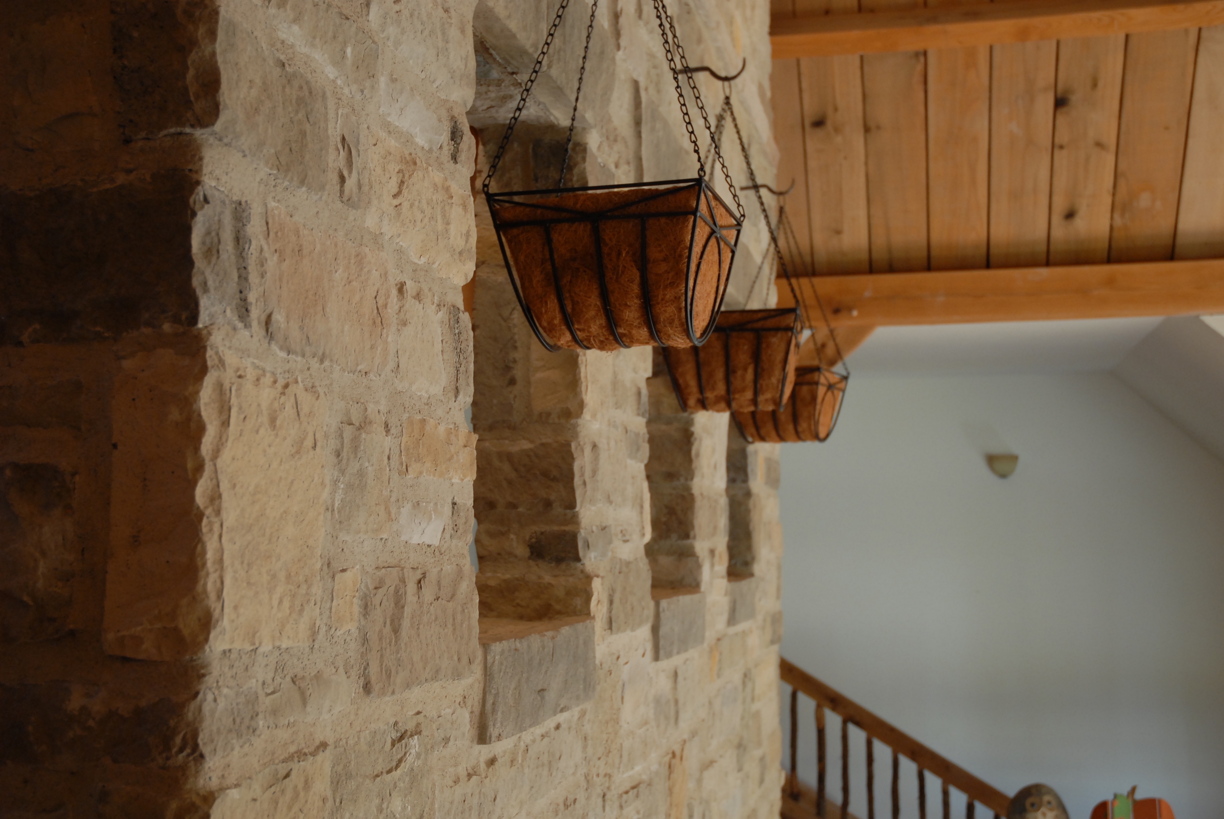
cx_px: 612
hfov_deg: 42.3
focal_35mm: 46
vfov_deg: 29.0
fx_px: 1583
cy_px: 410
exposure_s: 1/25
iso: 400
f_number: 4
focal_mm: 31
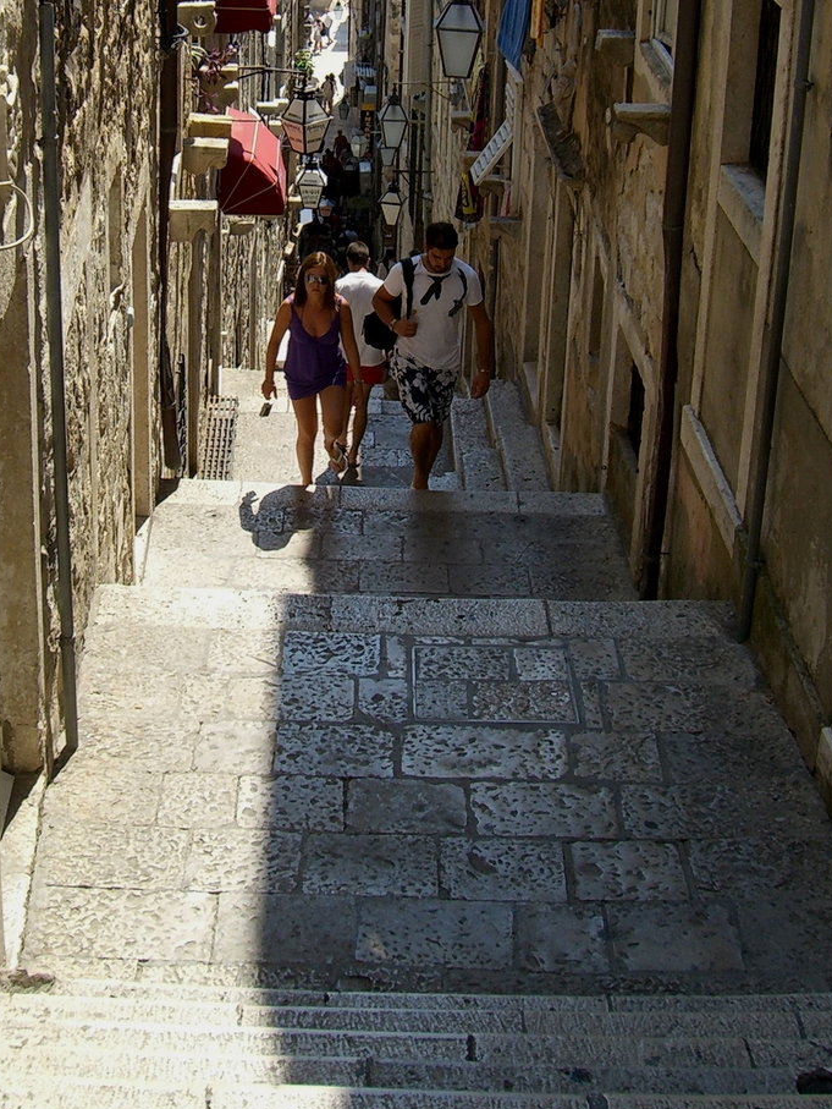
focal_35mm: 67
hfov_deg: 21.9
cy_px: 293
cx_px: 330
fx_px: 2146
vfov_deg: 28.6
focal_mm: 6.2
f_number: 4.3
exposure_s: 1/320
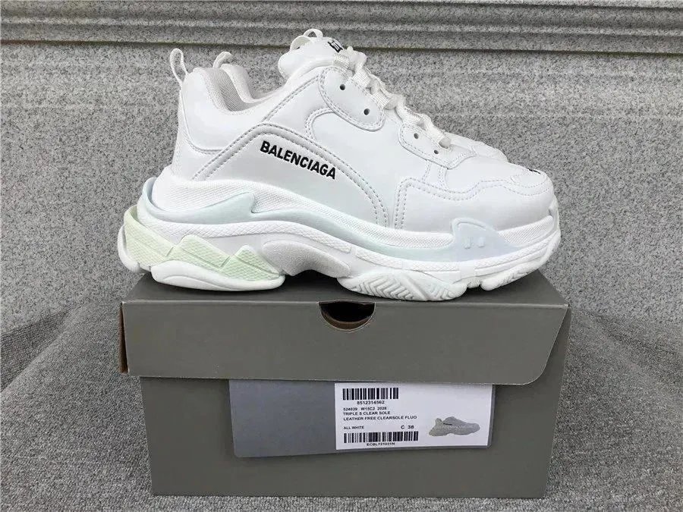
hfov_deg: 58.4
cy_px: 256
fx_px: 612
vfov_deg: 45.4
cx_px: 342
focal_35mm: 31
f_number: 2.4
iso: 25
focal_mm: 3.3
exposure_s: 1/257
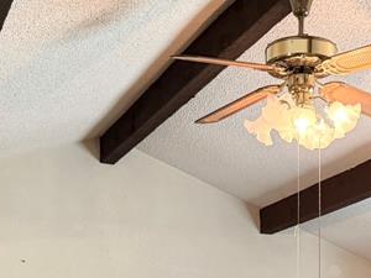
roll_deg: -0.1
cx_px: 267
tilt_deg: -1.6
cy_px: 435
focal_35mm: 82
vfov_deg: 16.2
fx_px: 879
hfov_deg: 23.6
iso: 250
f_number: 1.78
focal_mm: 6.76
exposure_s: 1/60
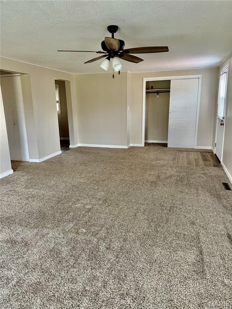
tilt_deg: -11.6
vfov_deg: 71.6
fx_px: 214
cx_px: 116
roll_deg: +1.5
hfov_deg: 56.8
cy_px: 154
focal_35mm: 24
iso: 320
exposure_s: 1/60
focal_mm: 6.76
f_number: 1.78
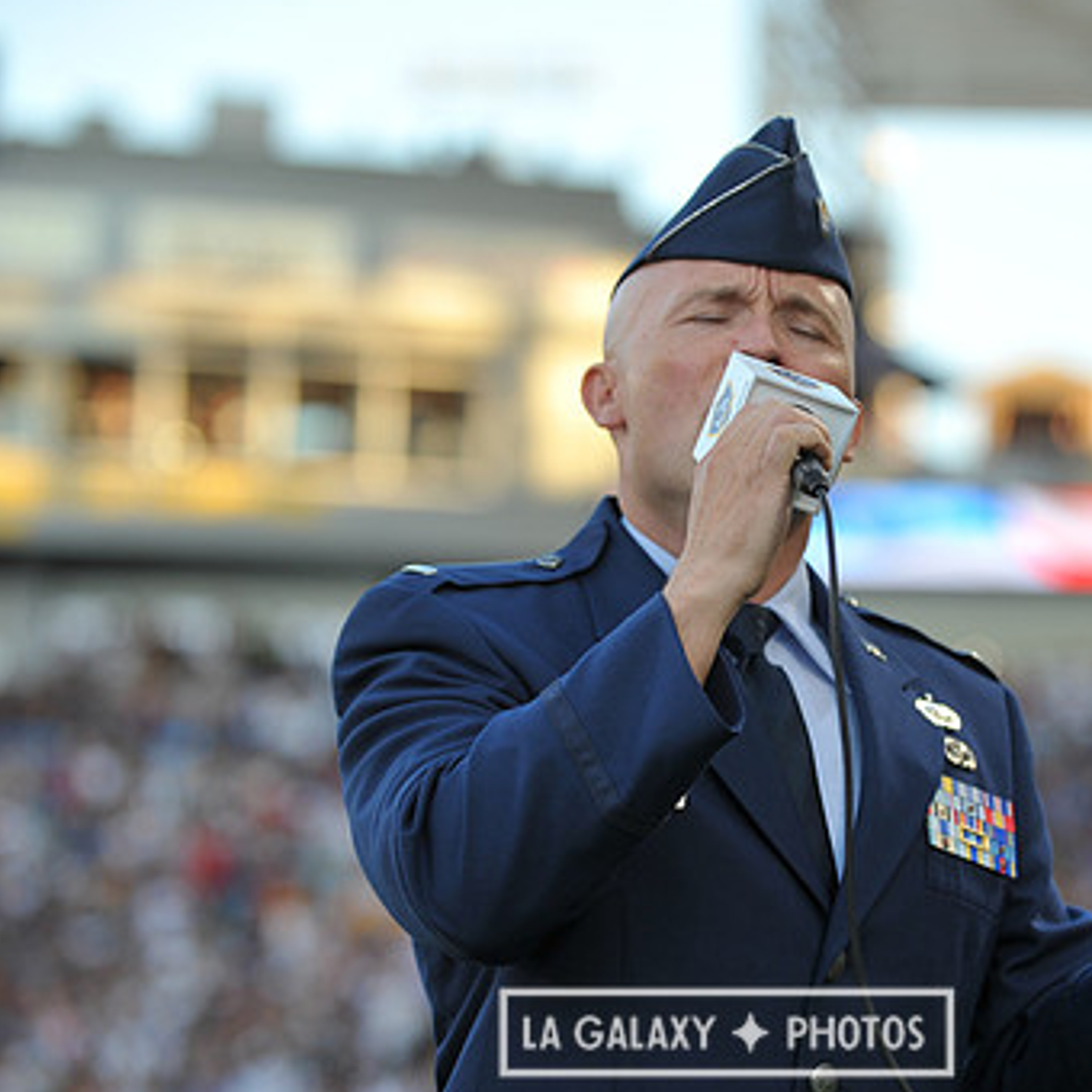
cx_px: 726
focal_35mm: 142
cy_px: 549
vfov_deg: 12.3
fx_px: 5068
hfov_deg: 12.3
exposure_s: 1/640
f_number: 2.8
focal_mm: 98
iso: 400
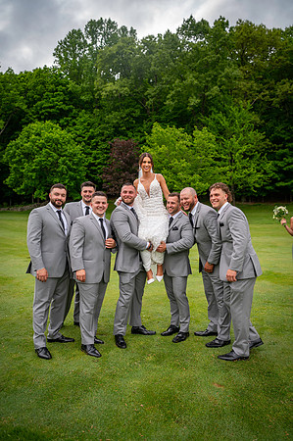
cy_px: 220
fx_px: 343
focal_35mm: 28
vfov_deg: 65.5
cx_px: 146
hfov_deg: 46.3
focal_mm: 28
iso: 400
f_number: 3.2
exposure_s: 1/2000
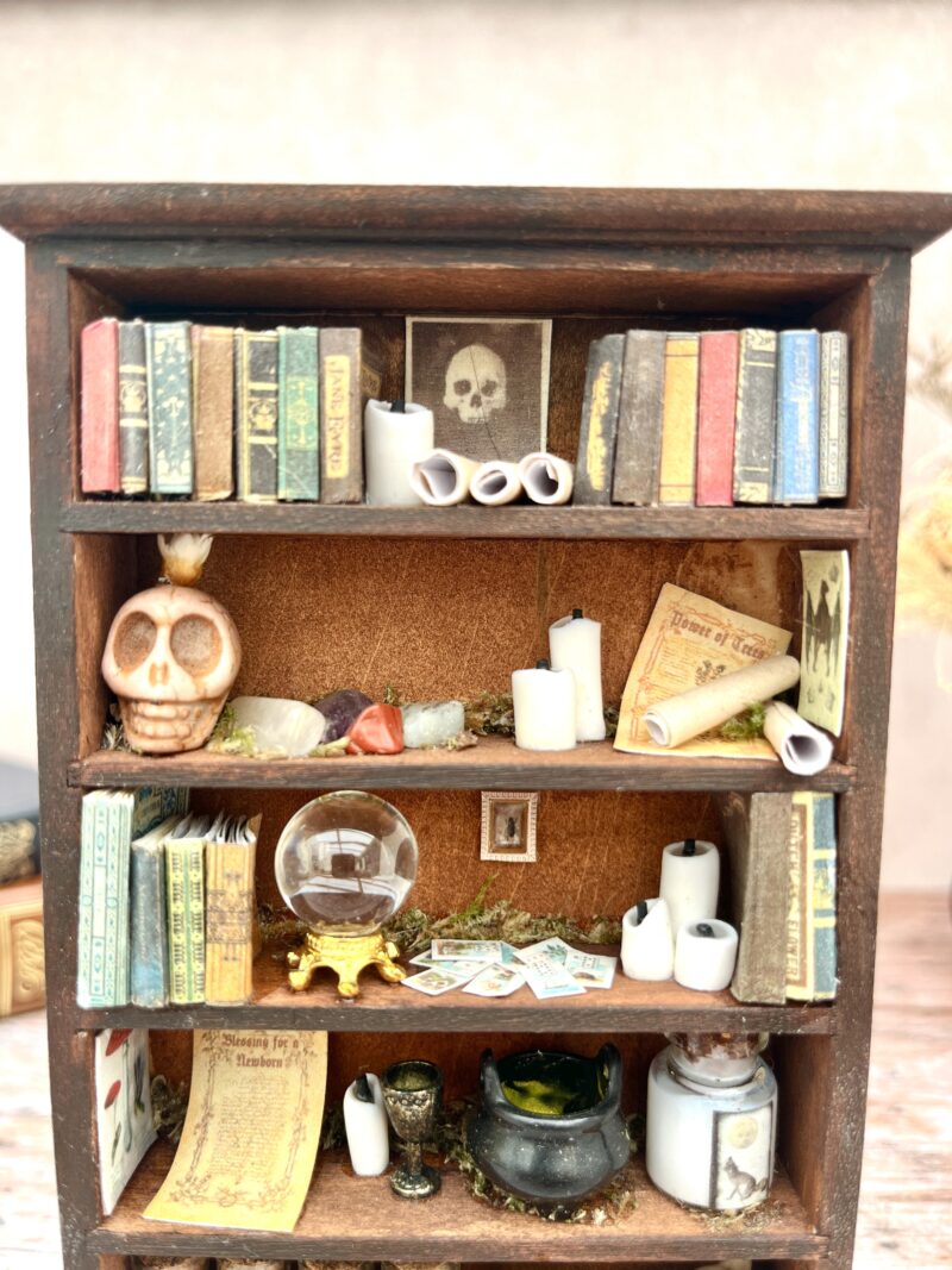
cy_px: 635
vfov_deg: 67.3
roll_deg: -0.3
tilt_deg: -3.2
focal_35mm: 26
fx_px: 954
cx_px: 476
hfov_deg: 53.1
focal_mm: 5.1
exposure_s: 1/296
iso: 50
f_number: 1.6
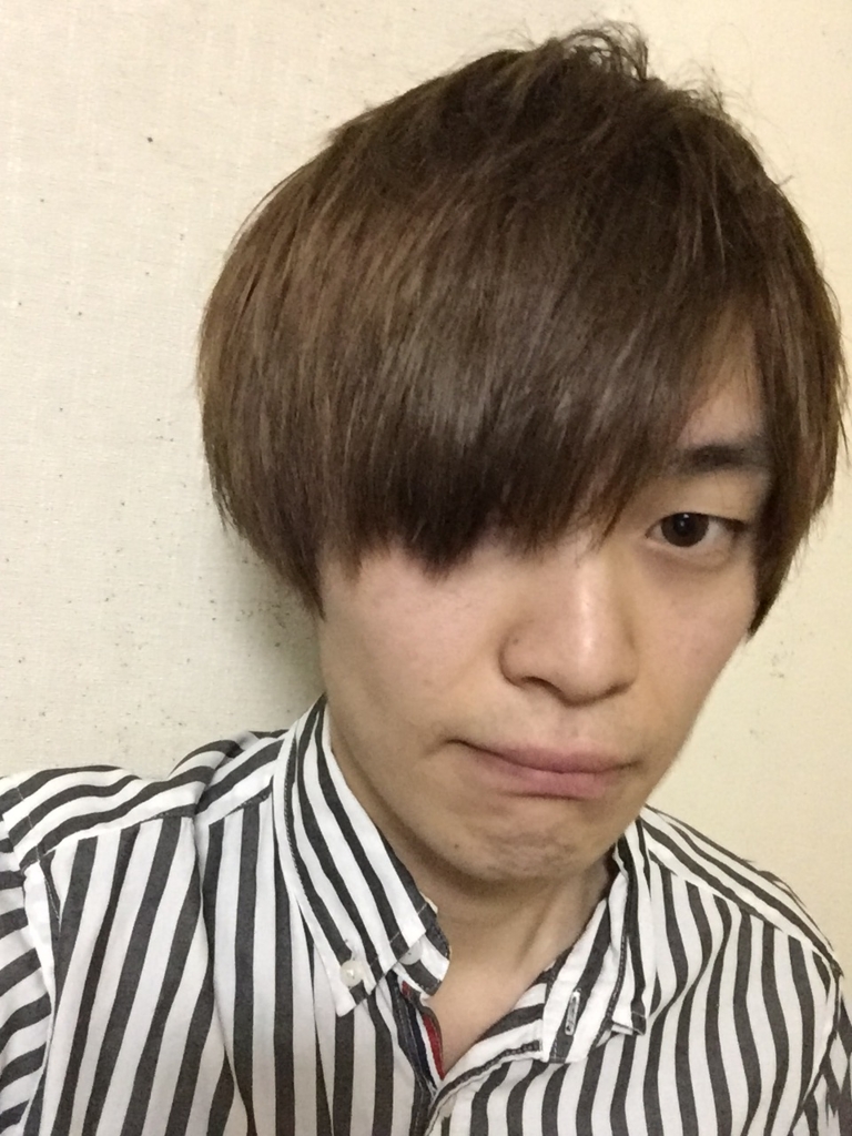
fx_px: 1017
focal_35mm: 31
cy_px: 568
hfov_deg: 45.4
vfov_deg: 58.4
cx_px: 426
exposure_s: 1/15
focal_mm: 2.65
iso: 640
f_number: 2.2
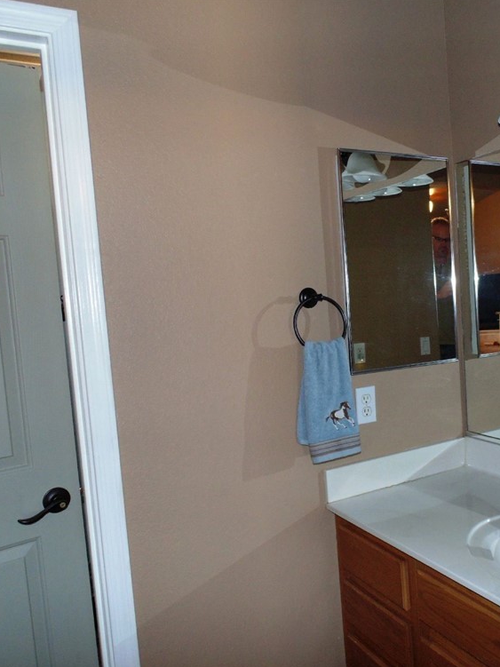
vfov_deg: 60.0
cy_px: 337
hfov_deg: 45.2
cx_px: 376
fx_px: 578
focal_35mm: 30
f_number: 3.1
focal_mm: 4
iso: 200
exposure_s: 1/30
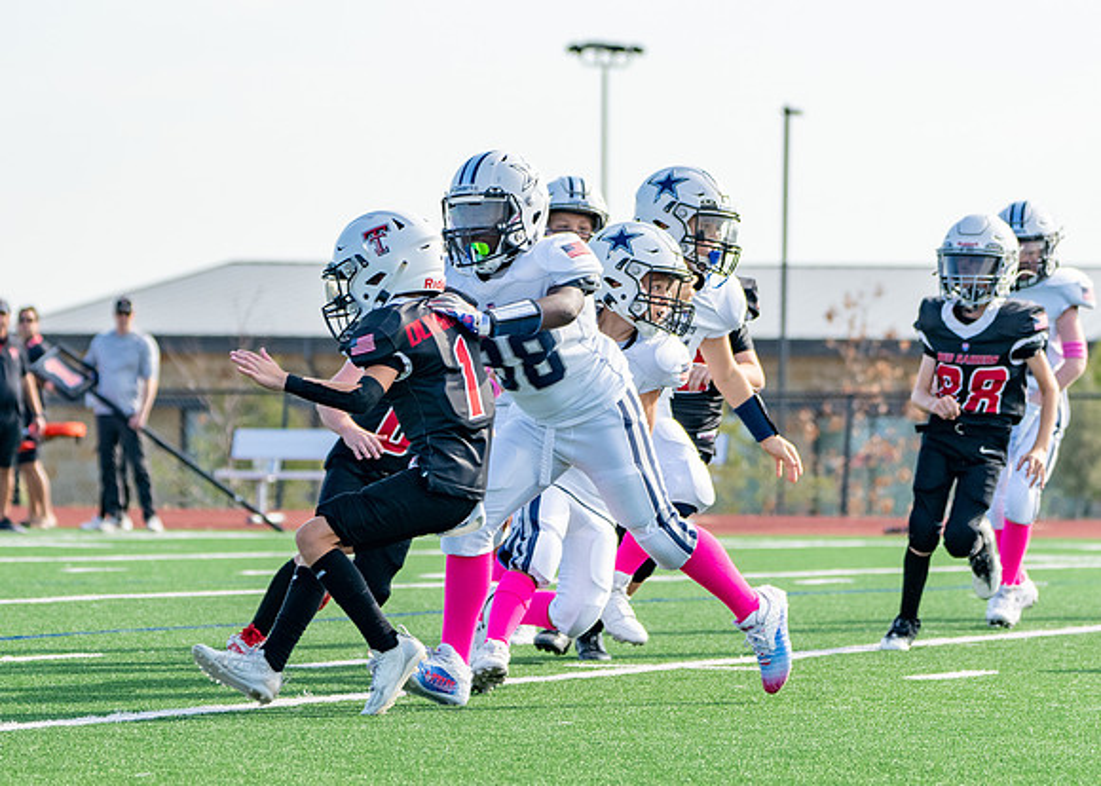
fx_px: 7365
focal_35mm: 236
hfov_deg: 8.5
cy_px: 343
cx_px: 511
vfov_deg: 6.1
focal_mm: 139
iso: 500
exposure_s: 1/1250
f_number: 5
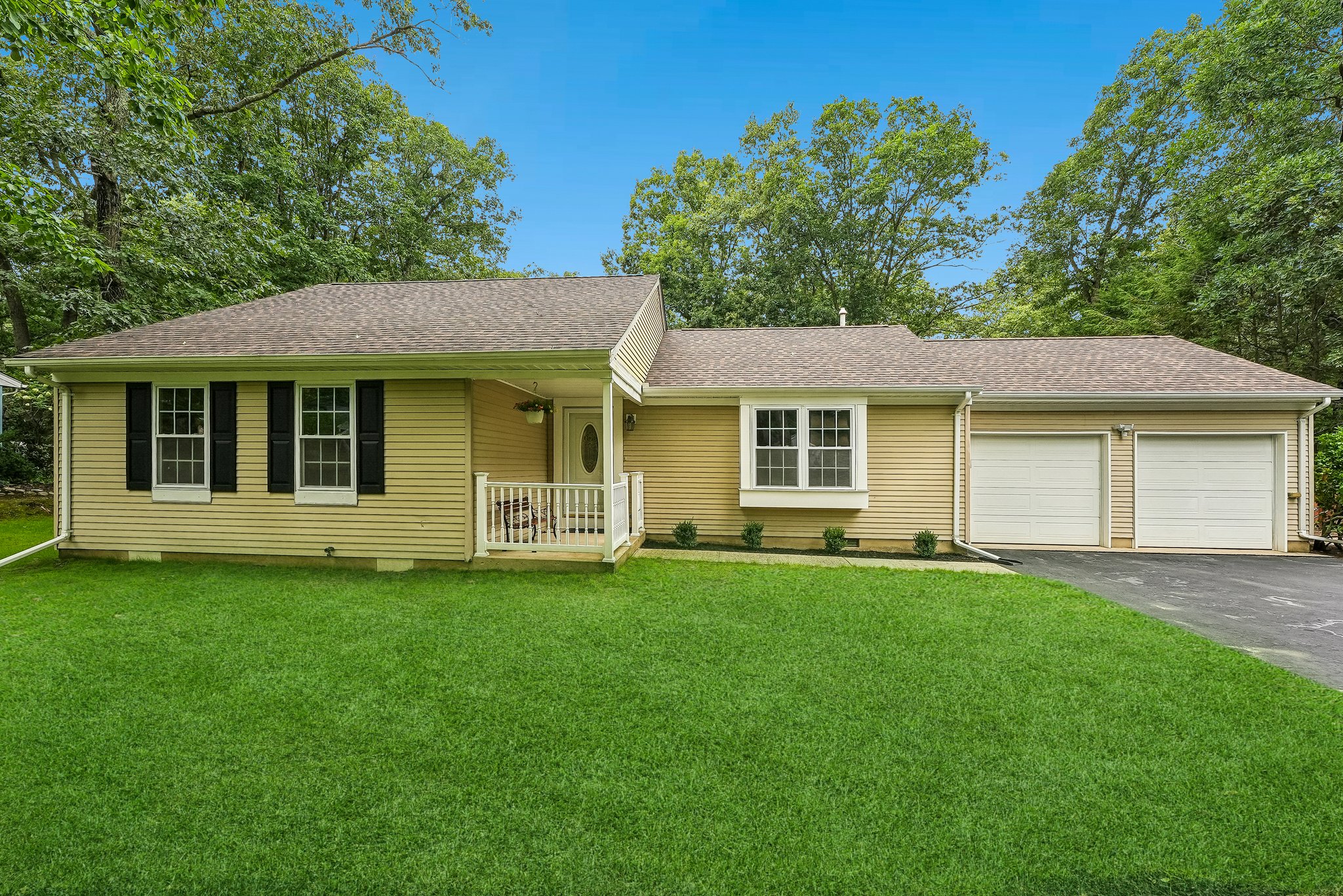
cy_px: 448
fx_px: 522
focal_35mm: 14
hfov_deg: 104.2
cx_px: 672
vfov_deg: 81.3
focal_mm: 14
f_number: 11
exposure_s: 1/30
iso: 400
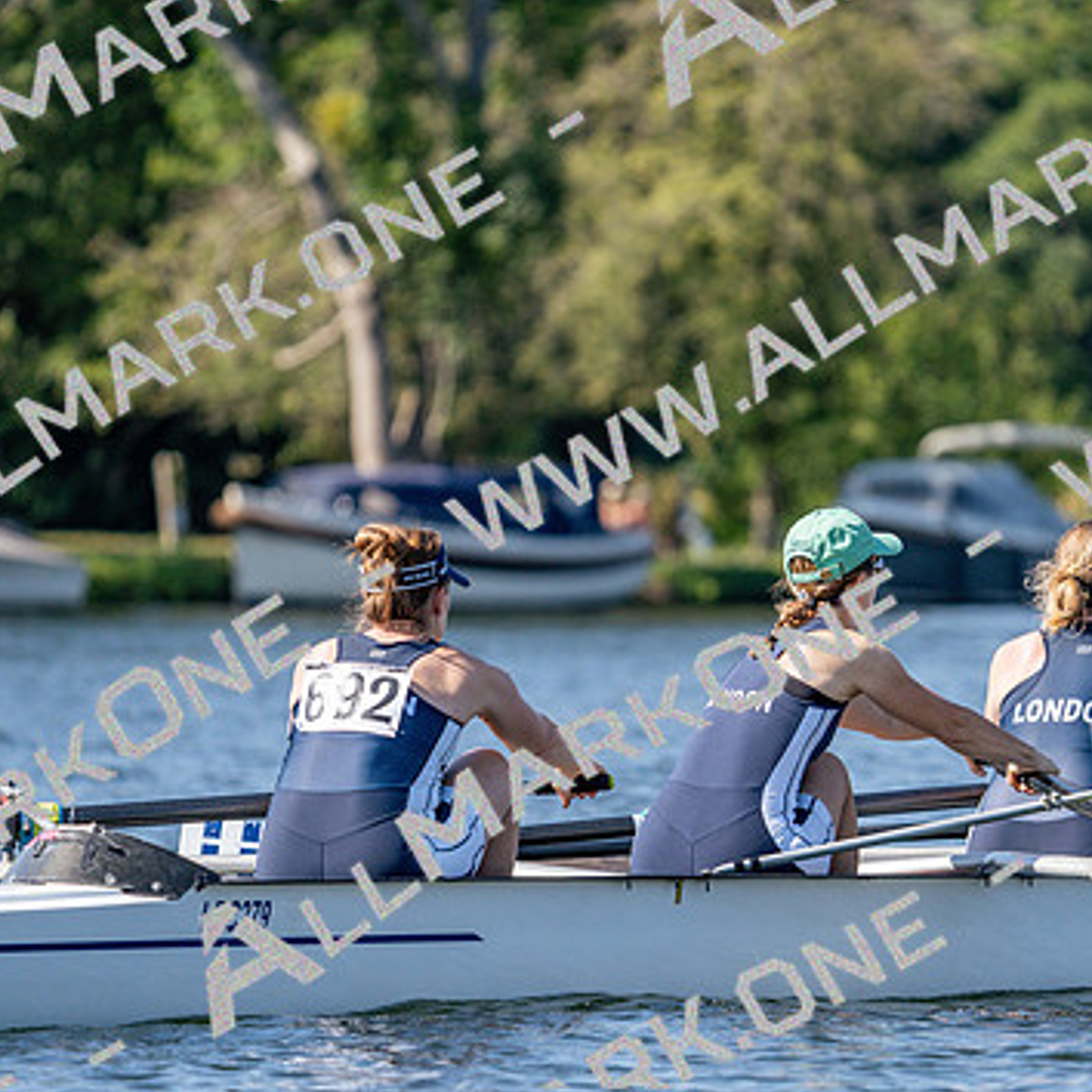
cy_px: 560
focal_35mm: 488
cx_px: 827
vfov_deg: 3.6
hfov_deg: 3.6
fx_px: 17417
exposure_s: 1/1600
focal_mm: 350
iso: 400
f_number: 6.3
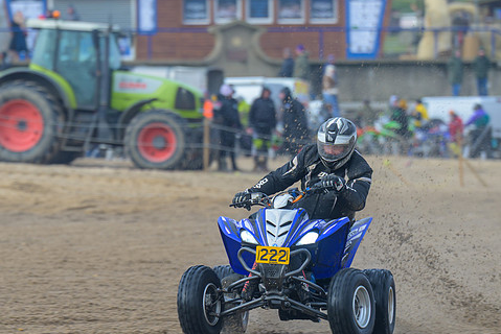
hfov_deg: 4.3
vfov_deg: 2.9
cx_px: 212
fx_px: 6726
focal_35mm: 483
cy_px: 243
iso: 72
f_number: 4
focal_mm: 200
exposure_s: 1/320
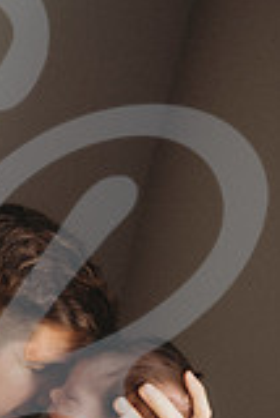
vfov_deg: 15.0
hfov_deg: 9.9
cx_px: -107
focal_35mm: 135
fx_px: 1571
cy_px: 397
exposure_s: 1/160
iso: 200
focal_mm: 48
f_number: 2.8
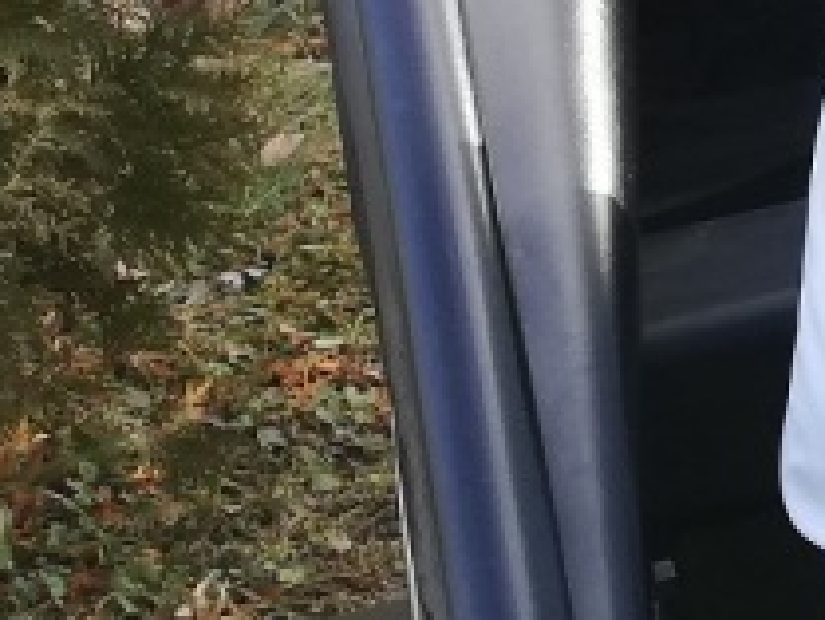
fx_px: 3553
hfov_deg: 10.9
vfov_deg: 9.4
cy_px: -573
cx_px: 2080
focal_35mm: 149
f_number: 2.2
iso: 50
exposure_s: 1/144
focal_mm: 3.81
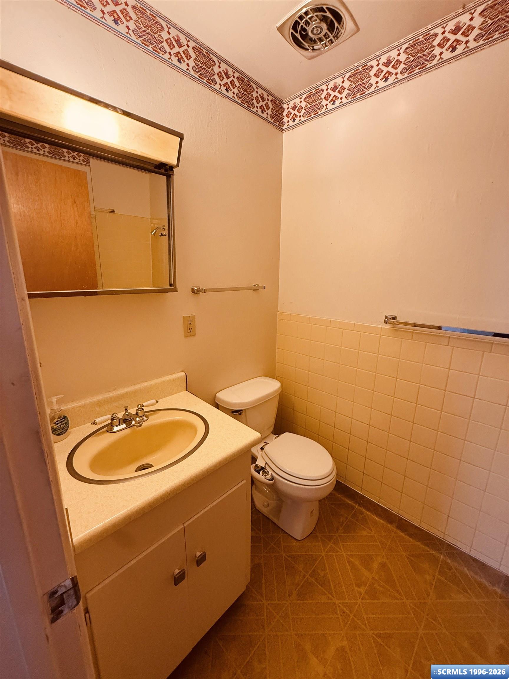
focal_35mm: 14
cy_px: 340
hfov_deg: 85.7
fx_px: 274
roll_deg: -0.9
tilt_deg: -13.0
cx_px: 254
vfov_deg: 102.1
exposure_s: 1/60
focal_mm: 2.22
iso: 320
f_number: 2.2
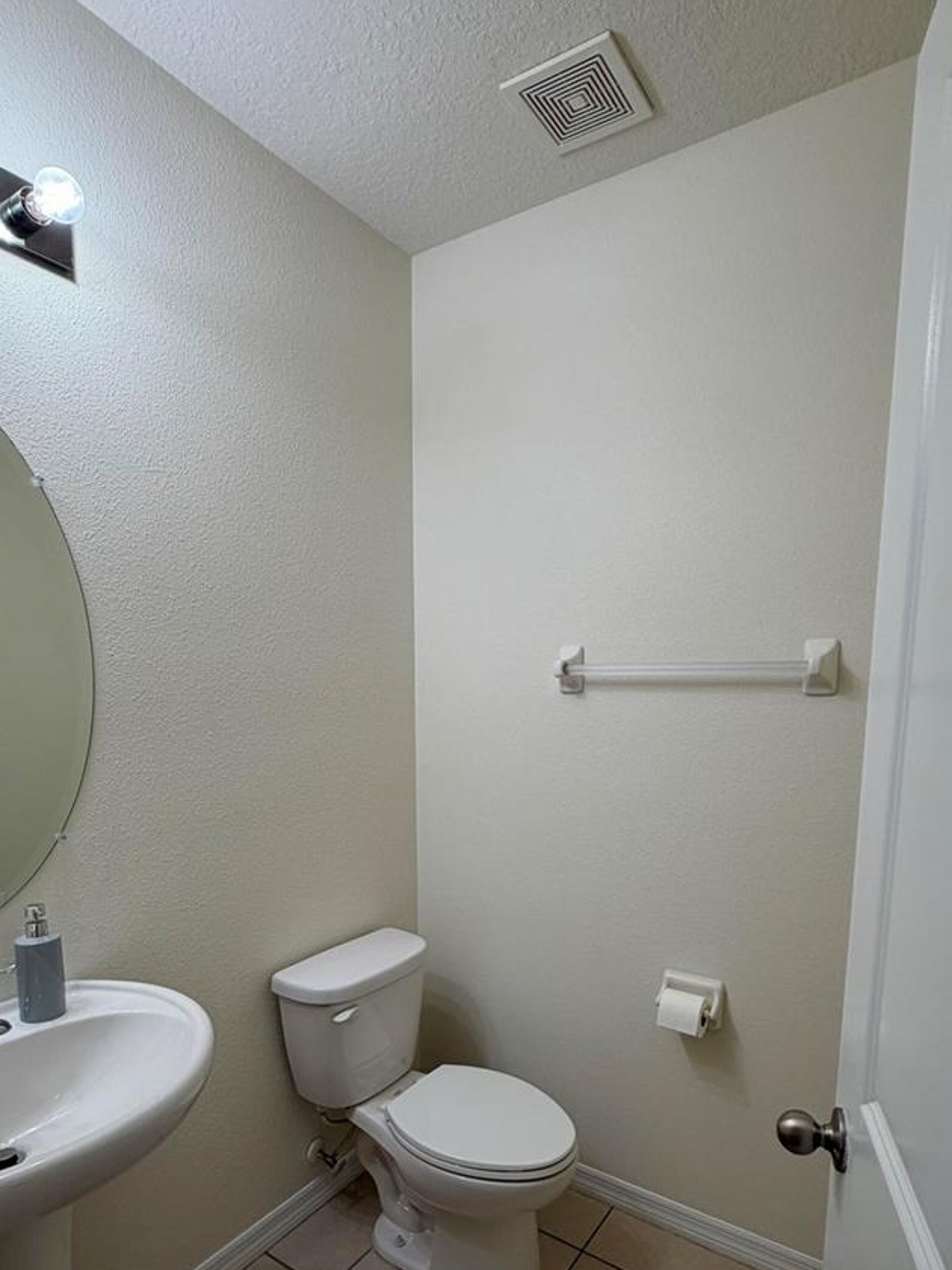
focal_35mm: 20
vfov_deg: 80.3
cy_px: 789
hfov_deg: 66.0
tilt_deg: -8.9
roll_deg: -0.1
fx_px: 733
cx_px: 484
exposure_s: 1/120
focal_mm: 2.22
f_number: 2.2
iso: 50
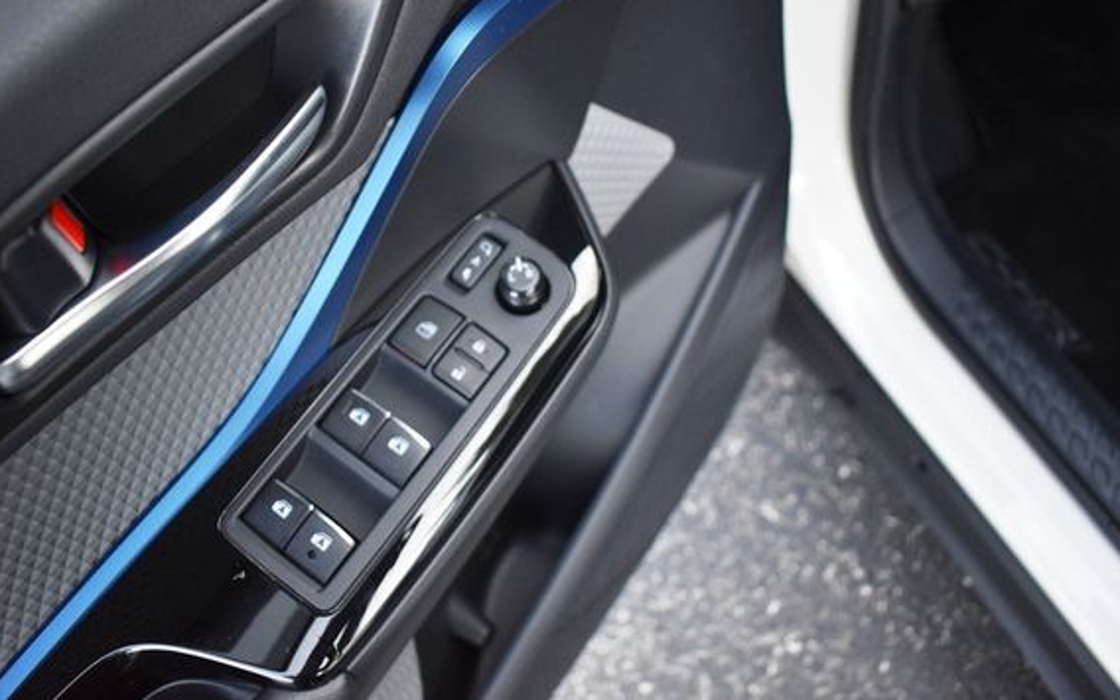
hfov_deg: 61.2
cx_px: 544
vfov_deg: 40.4
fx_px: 946
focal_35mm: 31
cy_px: 285
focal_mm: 18
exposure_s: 1/250
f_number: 3.5
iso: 800
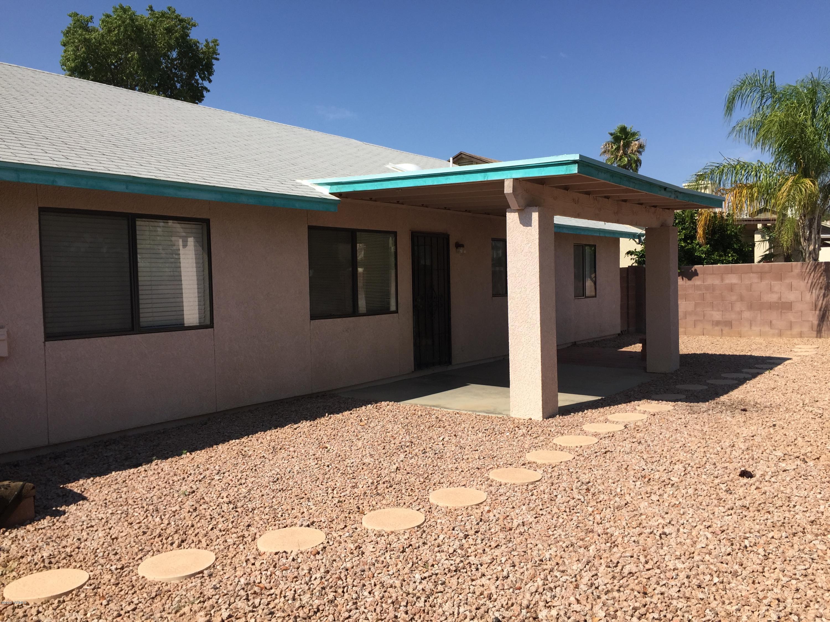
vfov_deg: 48.2
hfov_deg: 61.7
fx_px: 695
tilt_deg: -1.7
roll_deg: +0.6
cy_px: 311
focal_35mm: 29
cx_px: 415
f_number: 2.2
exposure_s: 1/2083
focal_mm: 4.15
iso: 32
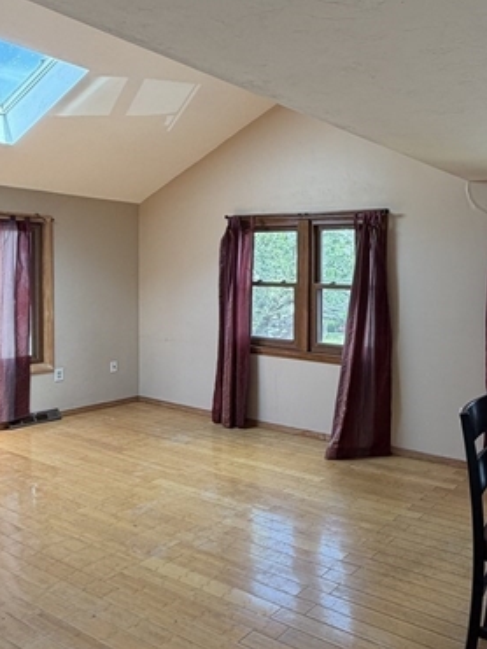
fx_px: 544
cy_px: 301
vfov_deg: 61.6
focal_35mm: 29
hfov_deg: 45.0
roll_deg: -1.1
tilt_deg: -1.5
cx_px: 410
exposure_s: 1/120
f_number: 2.2
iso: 100
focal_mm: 2.22
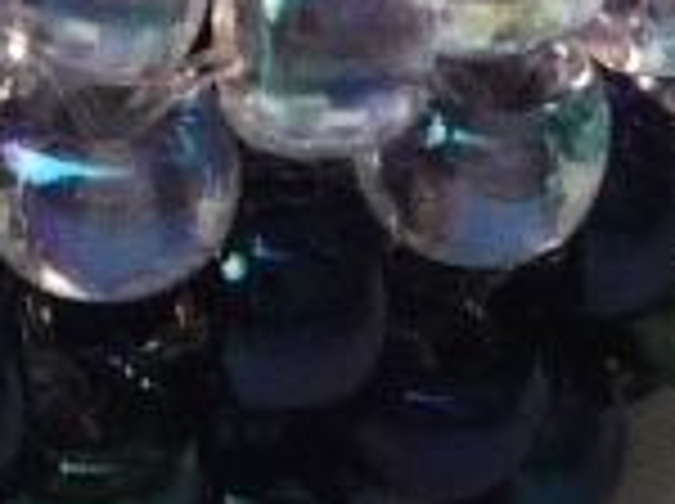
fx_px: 2083
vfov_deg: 13.1
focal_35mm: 107
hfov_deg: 16.6
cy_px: -234
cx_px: -374
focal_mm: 4.4
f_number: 3.5
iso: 100
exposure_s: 1/500
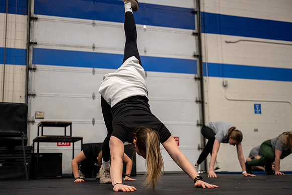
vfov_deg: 30.2
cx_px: 146
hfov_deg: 44.0
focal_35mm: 45
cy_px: 103
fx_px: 361
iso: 1250
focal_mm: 42
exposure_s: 1/125
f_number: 2.8
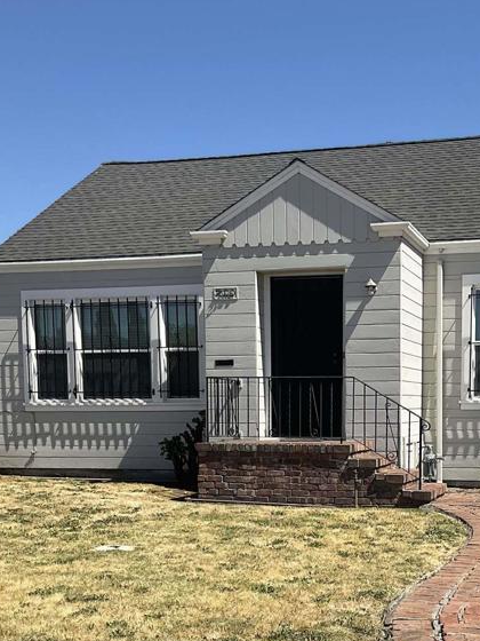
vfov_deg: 35.1
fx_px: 980
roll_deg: +0.6
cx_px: 347
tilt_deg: -2.9
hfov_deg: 27.2
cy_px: 511
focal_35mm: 53
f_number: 1.8
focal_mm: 3
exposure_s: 1/2141
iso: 16
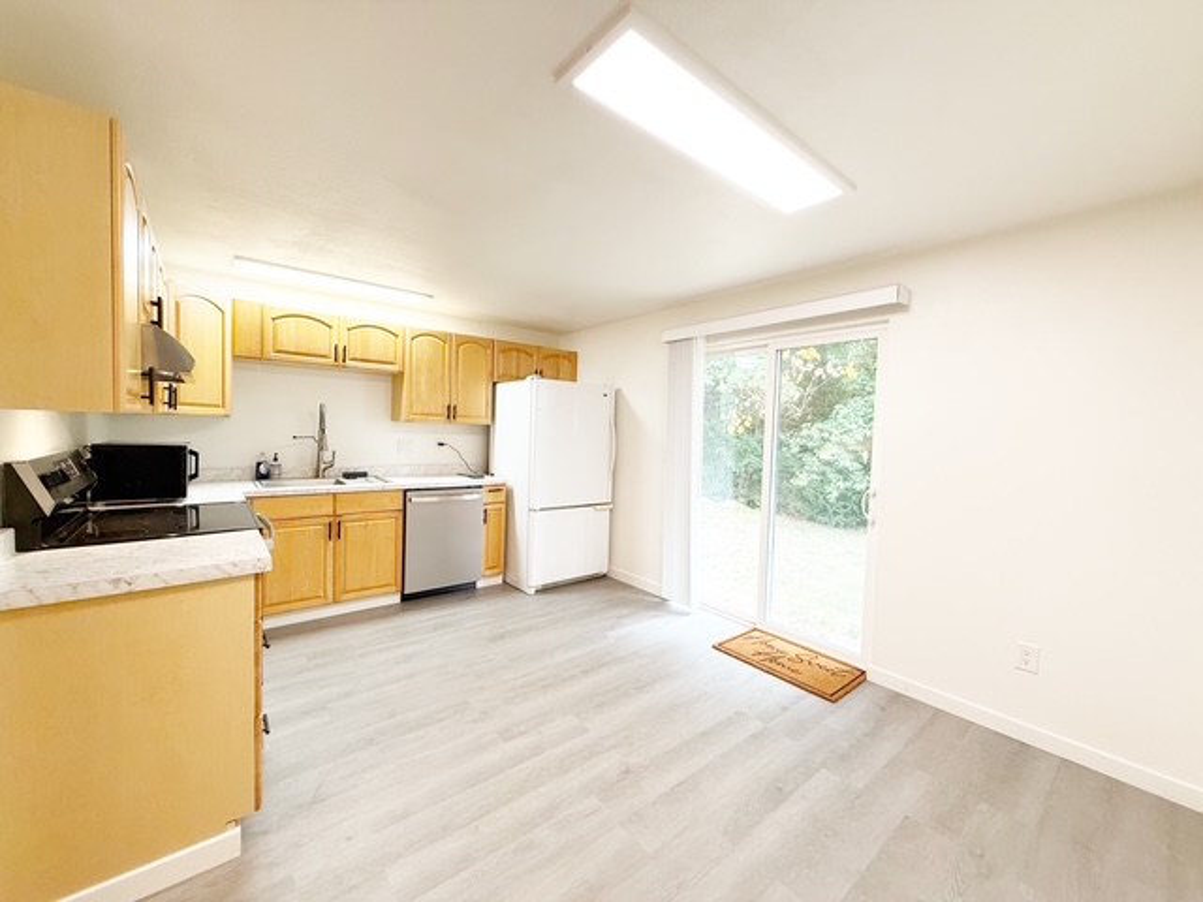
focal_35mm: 14
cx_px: 602
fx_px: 487
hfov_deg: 102.1
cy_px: 451
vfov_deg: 85.7
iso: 160
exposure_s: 1/120
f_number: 2.2
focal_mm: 2.22
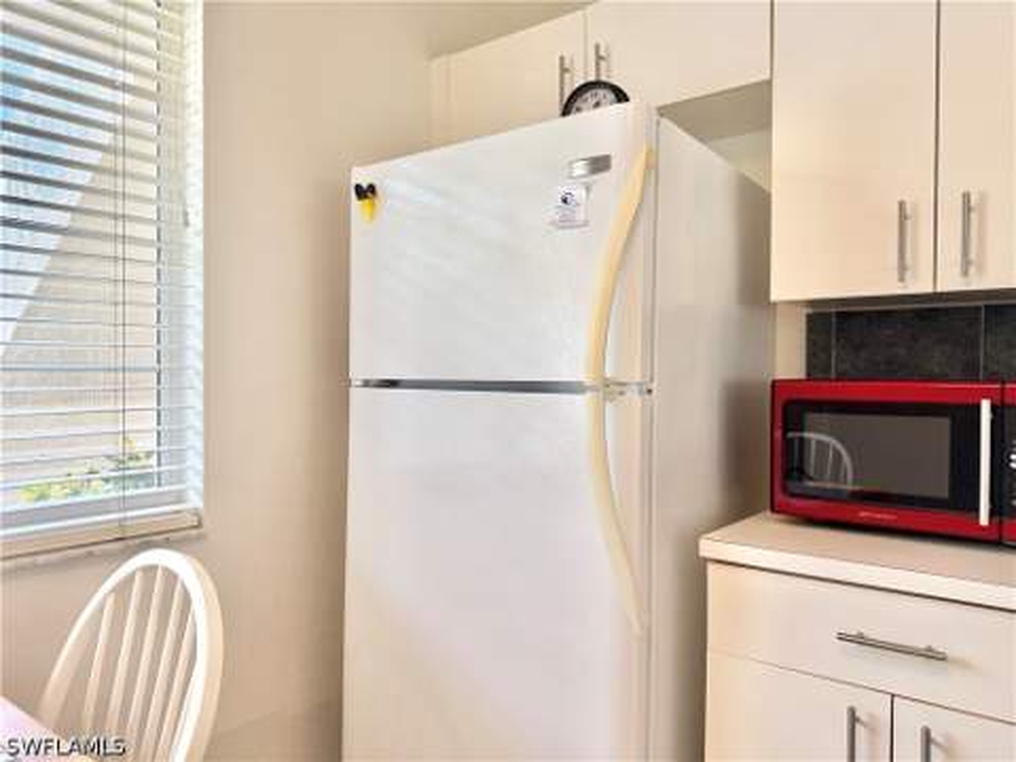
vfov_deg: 56.8
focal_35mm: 24
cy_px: 381
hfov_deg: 71.6
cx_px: 508
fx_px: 704
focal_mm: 6.76
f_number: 1.78
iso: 125
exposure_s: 1/159
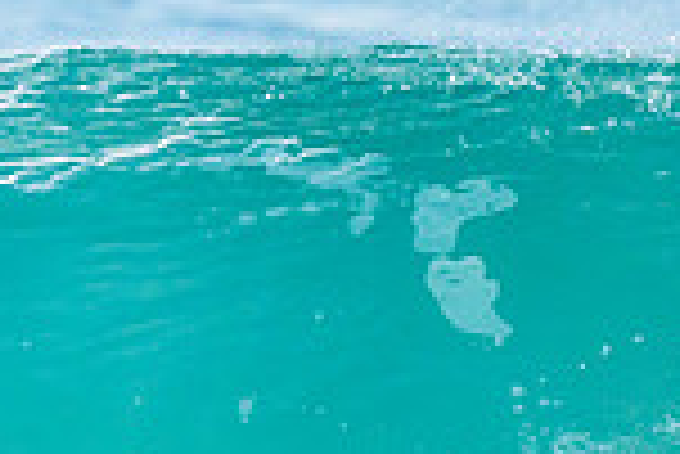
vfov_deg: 0.3
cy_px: 476
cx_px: 316
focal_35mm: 4227
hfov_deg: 0.5
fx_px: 79919
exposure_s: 1/2000
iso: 500
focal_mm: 800
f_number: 6.3
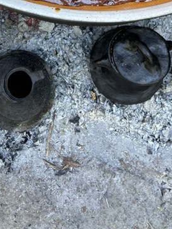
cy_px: -78
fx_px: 470
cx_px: 81
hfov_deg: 20.7
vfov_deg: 23.7
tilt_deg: -60.0
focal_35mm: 71
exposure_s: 1/121
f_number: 1.6
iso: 80
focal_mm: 5.96
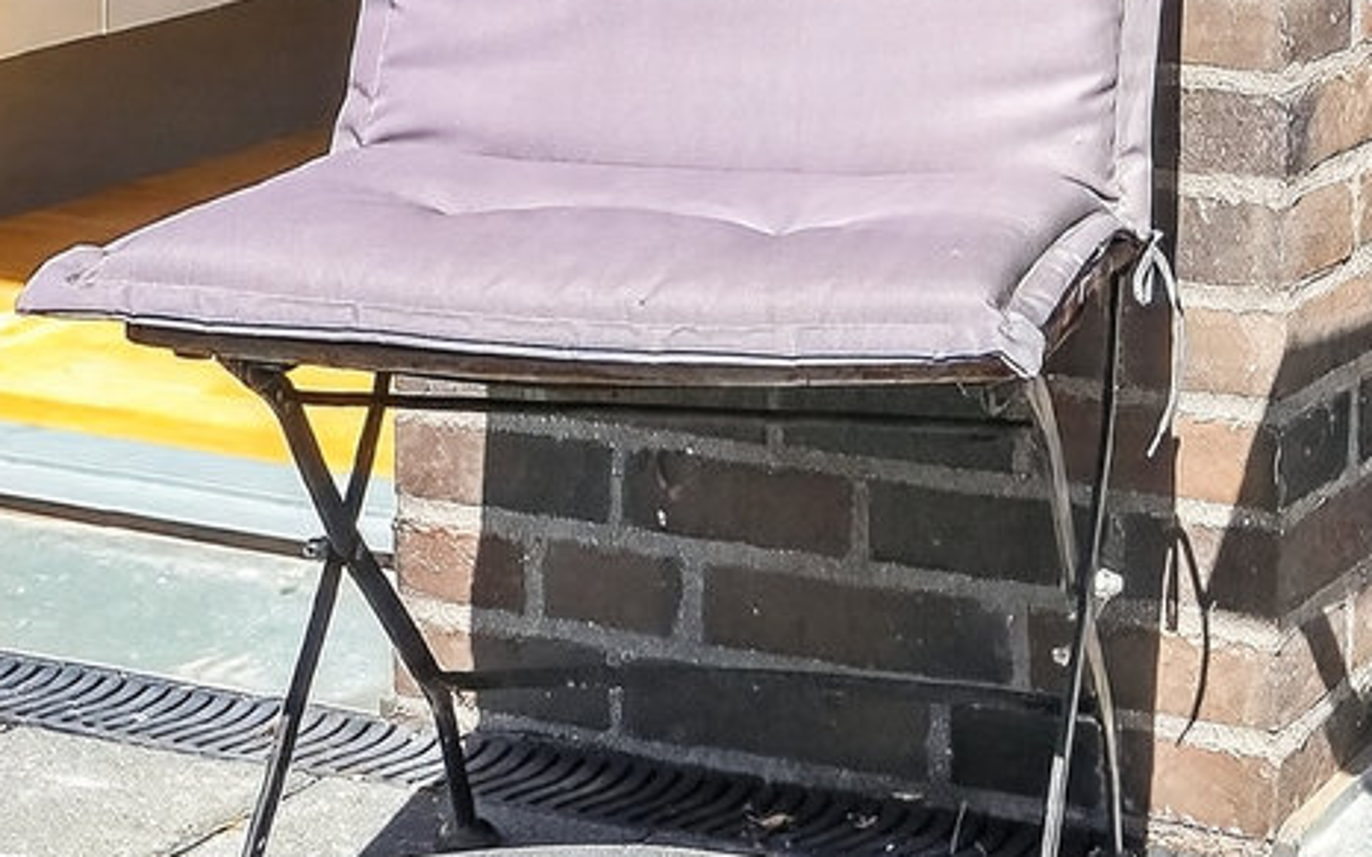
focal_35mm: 112
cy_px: -830
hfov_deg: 18.2
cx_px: 1331
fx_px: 4187
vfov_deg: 10.7
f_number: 8
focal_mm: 20
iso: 400
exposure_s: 1/400
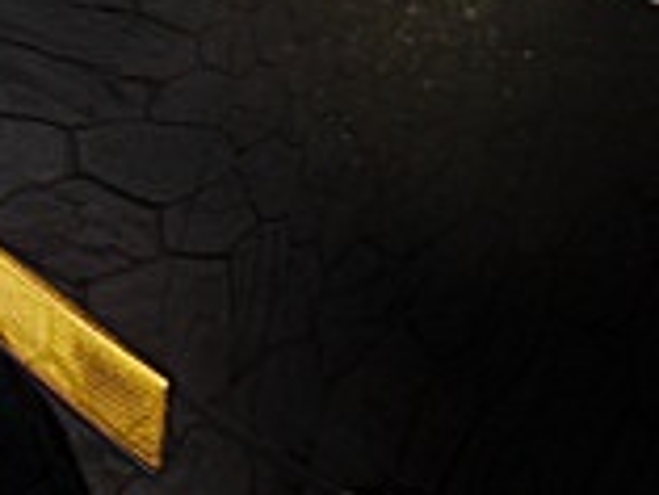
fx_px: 2801
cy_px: -92
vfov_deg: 10.0
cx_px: 458
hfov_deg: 13.4
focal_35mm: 147
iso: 100
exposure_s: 1/80
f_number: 2.8
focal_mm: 6.3
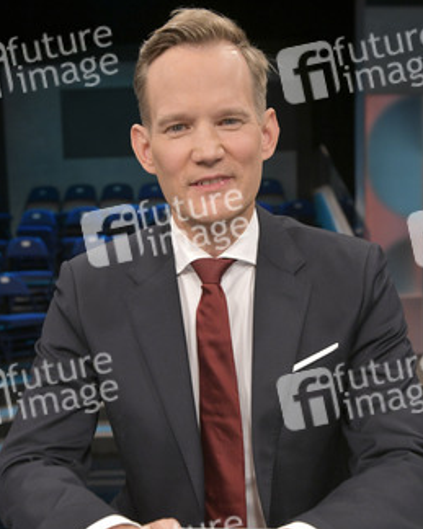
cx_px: 212
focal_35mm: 44
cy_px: 310
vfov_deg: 41.9
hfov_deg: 34.1
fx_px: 689
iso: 2500
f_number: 6.3
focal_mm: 38
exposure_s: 1/200
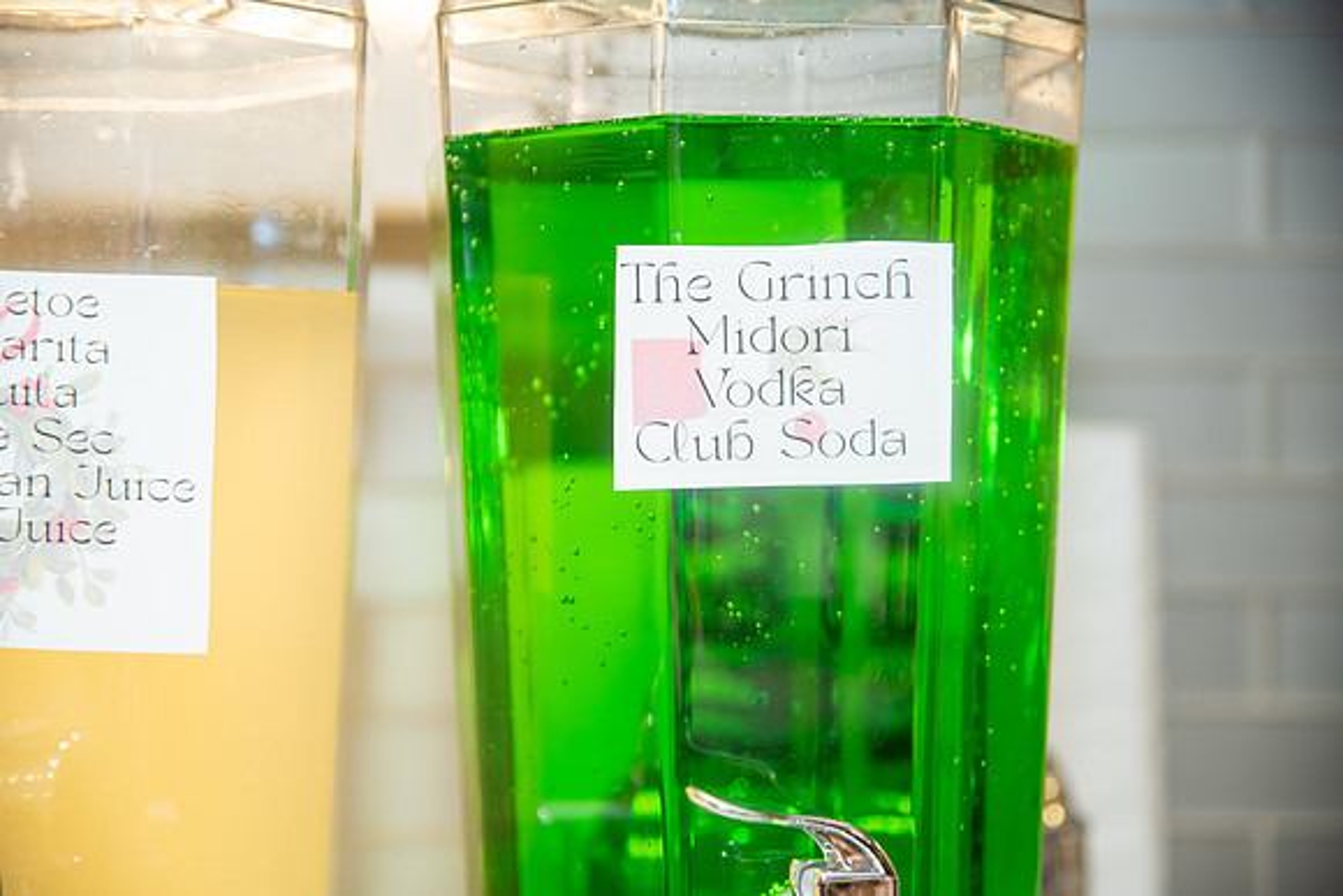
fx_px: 3172
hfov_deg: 23.9
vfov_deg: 16.1
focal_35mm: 85
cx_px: 672
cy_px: 448
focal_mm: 85
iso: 1600
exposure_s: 1/125
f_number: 4.5
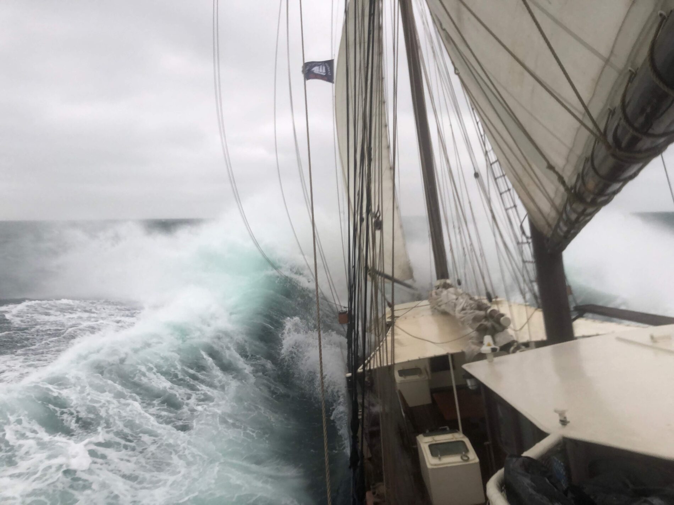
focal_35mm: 28
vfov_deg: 49.7
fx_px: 545
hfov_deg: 63.4
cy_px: 252
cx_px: 337
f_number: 1.8
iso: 80
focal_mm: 4
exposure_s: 1/120
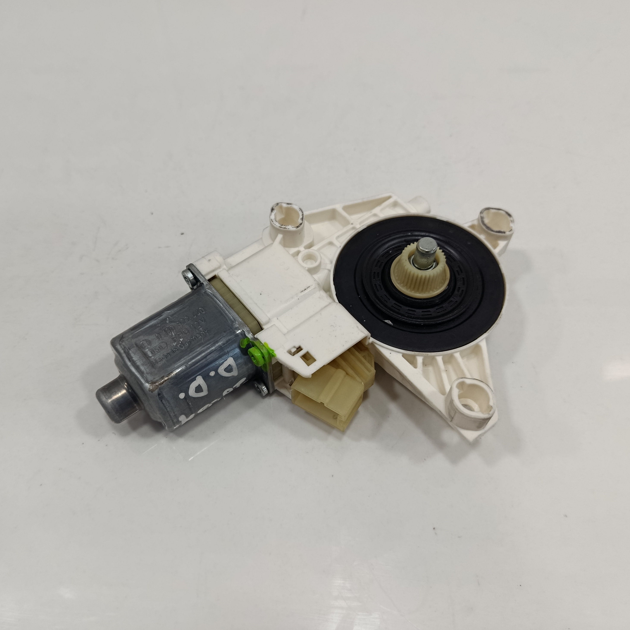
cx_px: 300
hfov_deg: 55.6
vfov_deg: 55.6
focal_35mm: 29
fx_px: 597
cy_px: 321
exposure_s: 1/100
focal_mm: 5.24
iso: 751
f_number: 1.7
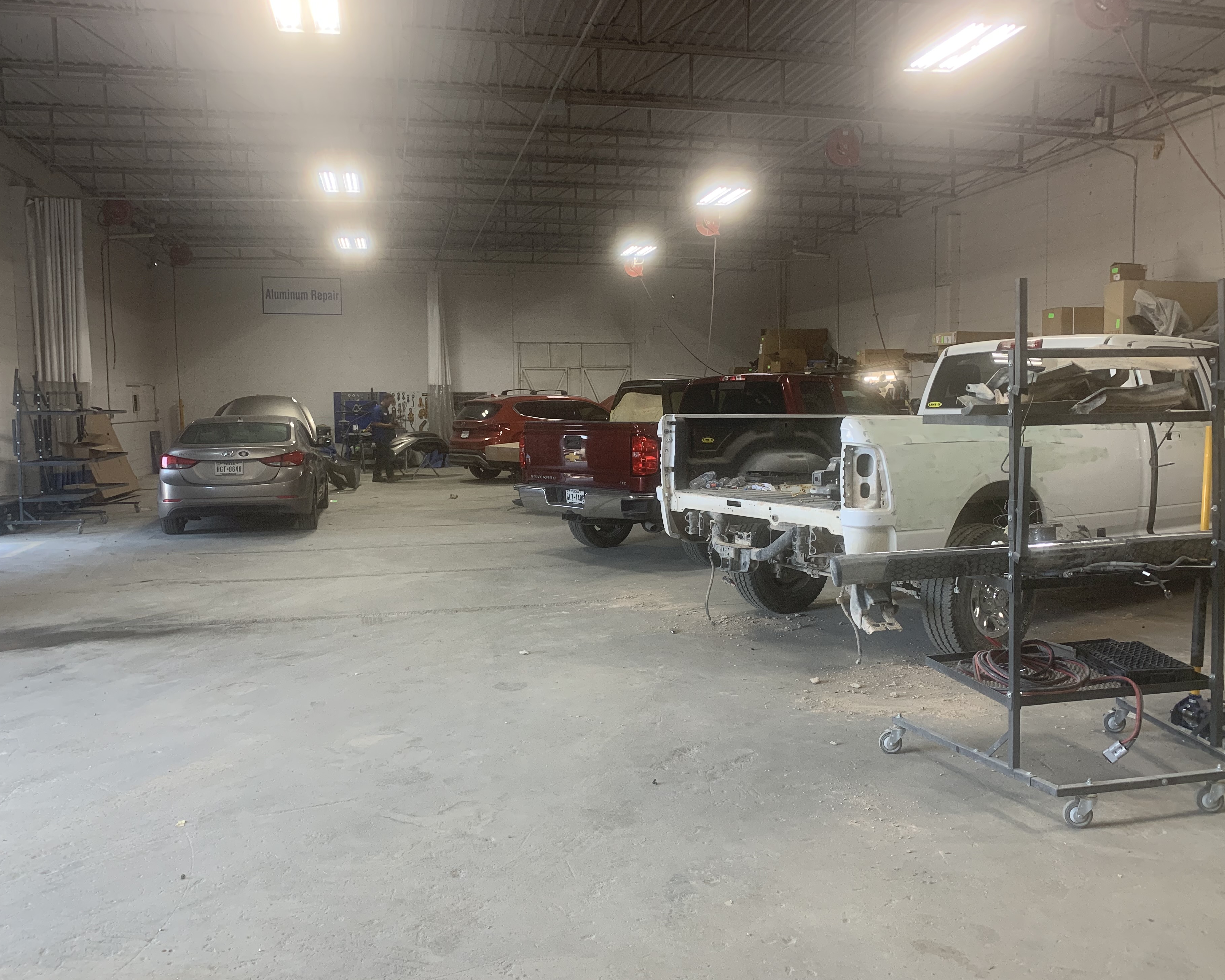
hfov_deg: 62.2
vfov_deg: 51.5
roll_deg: +0.0
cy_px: 488
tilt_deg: -2.6
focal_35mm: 28
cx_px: 607
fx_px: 1015
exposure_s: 1/121
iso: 80
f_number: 1.8
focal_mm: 4.25
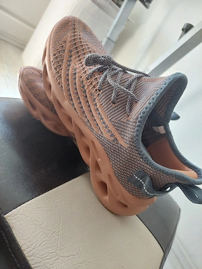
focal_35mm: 25
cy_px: 134
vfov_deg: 69.4
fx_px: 195
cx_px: 101
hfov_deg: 54.9
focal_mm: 5.23
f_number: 1.8
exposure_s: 1/50
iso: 320
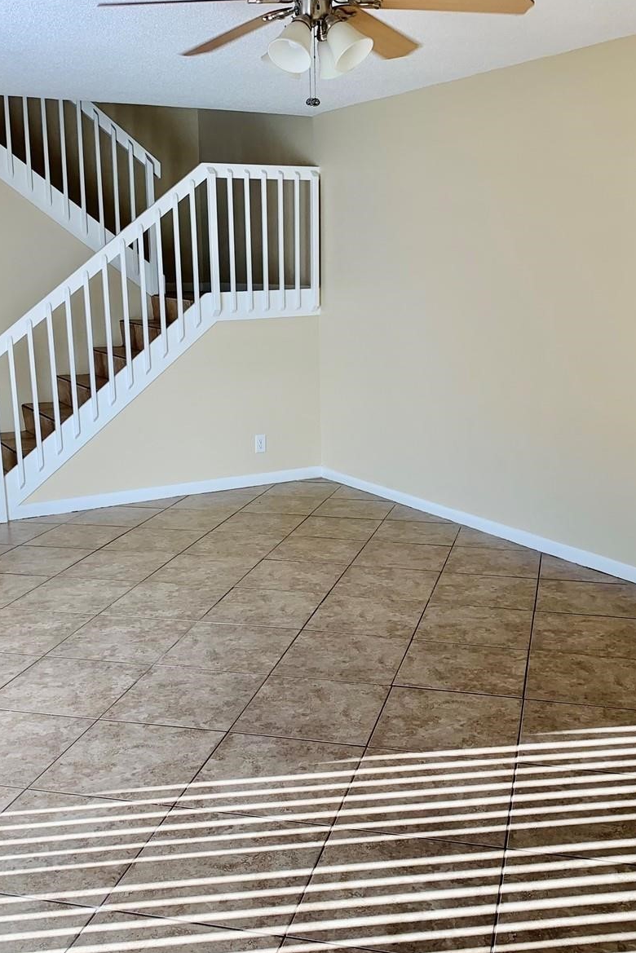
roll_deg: +1.2
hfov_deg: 36.0
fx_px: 980
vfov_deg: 51.9
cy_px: 479
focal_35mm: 37
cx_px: 334
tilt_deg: -12.2
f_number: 1.8
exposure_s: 1/128
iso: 25
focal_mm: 4.25
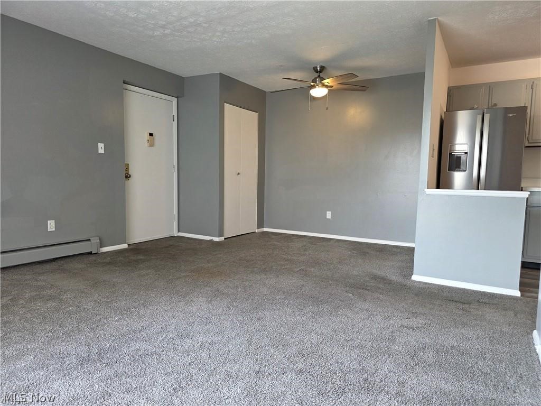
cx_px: 270
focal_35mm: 23
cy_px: 203
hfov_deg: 73.9
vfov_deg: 58.9
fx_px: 359
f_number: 1.7
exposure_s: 1/120
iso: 200
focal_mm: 6.3
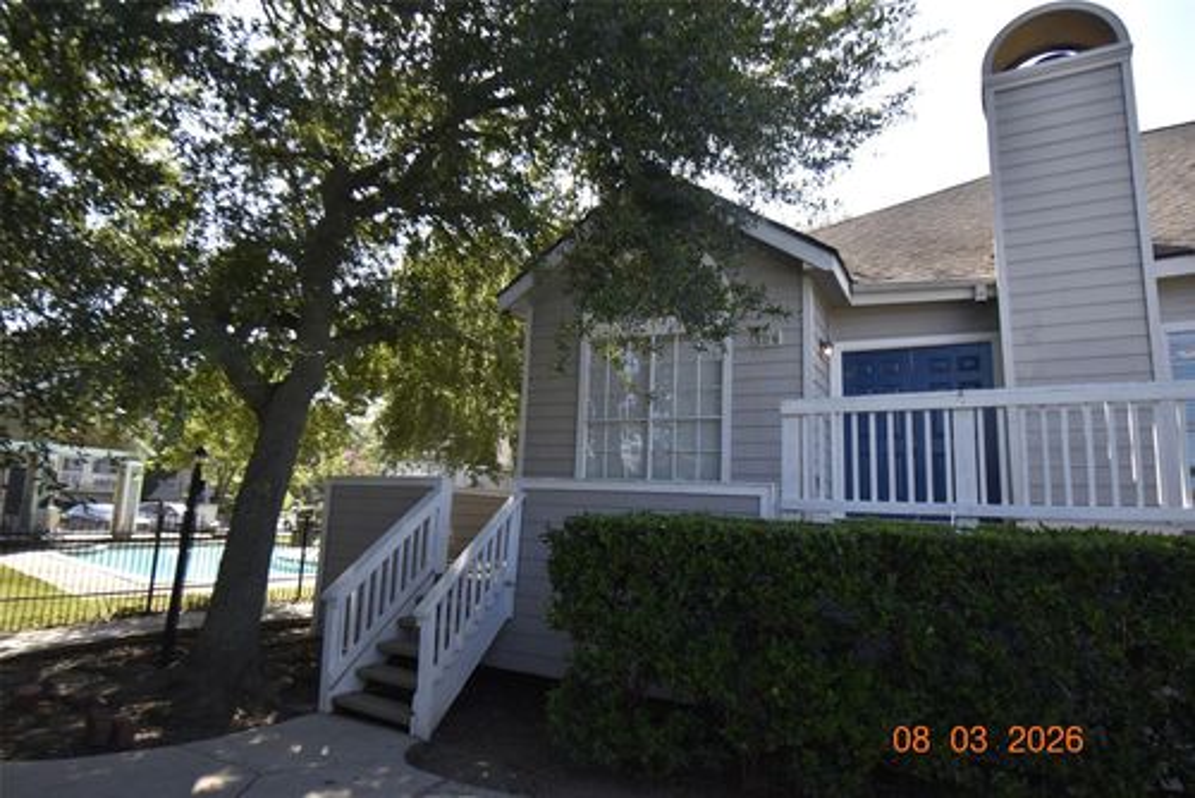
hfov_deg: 81.2
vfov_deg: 59.6
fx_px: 697
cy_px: 399
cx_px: 598
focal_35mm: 21
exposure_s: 1/200
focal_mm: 14
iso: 100
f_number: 5.6
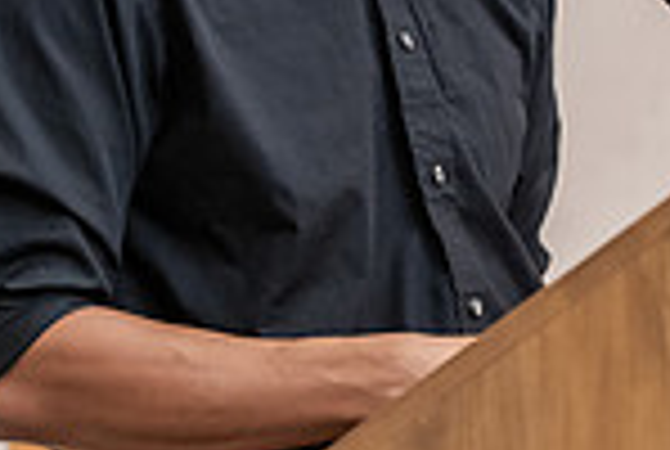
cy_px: 34
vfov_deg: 3.6
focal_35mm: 381
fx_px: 7105
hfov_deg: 5.4
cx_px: 414
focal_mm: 98
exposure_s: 1/200
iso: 2500
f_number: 3.2
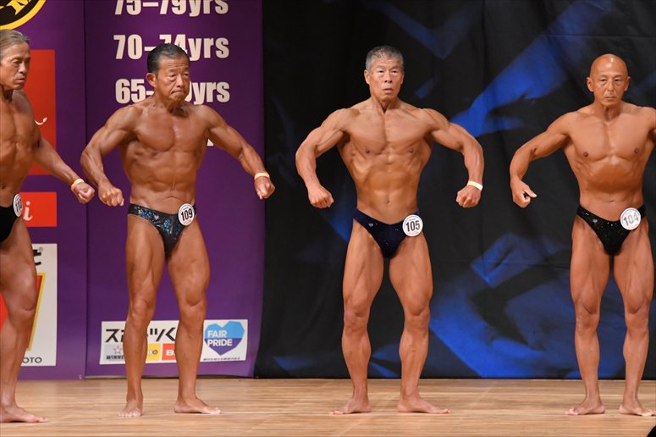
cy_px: 218
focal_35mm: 285
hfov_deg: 7.2
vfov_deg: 4.8
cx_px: 328
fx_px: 5191
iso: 5000
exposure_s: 1/400
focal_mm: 190
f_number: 5.6
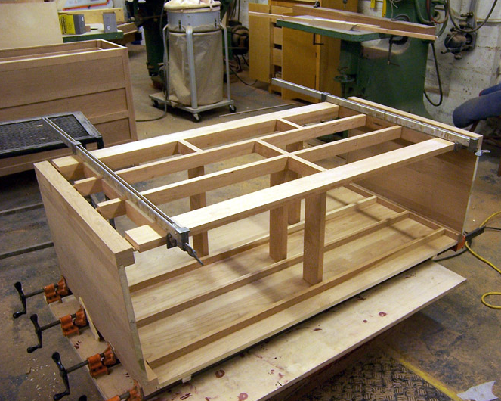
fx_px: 519
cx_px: 268
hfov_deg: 51.5
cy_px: 203
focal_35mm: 35
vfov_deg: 42.2
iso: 140
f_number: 3.4
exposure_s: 1/15
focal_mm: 5.5
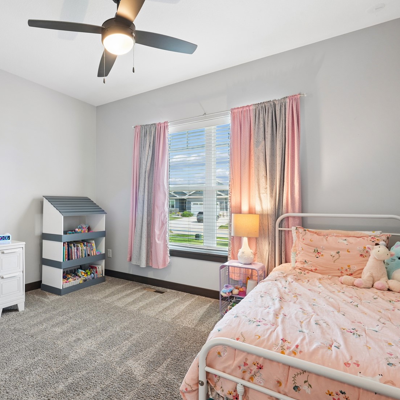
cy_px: 199
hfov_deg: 69.7
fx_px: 275
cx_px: 128
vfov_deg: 72.1
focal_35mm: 21
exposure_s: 1/8
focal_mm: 16
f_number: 10
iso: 400
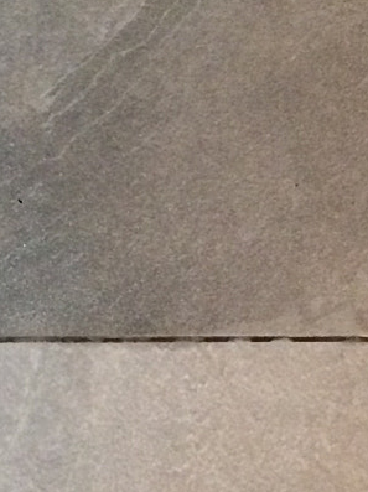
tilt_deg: -84.4
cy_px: 349
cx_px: 306
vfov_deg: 16.8
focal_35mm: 117
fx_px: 1661
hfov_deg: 12.6
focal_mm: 4.15
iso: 400
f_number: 2.2
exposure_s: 1/15
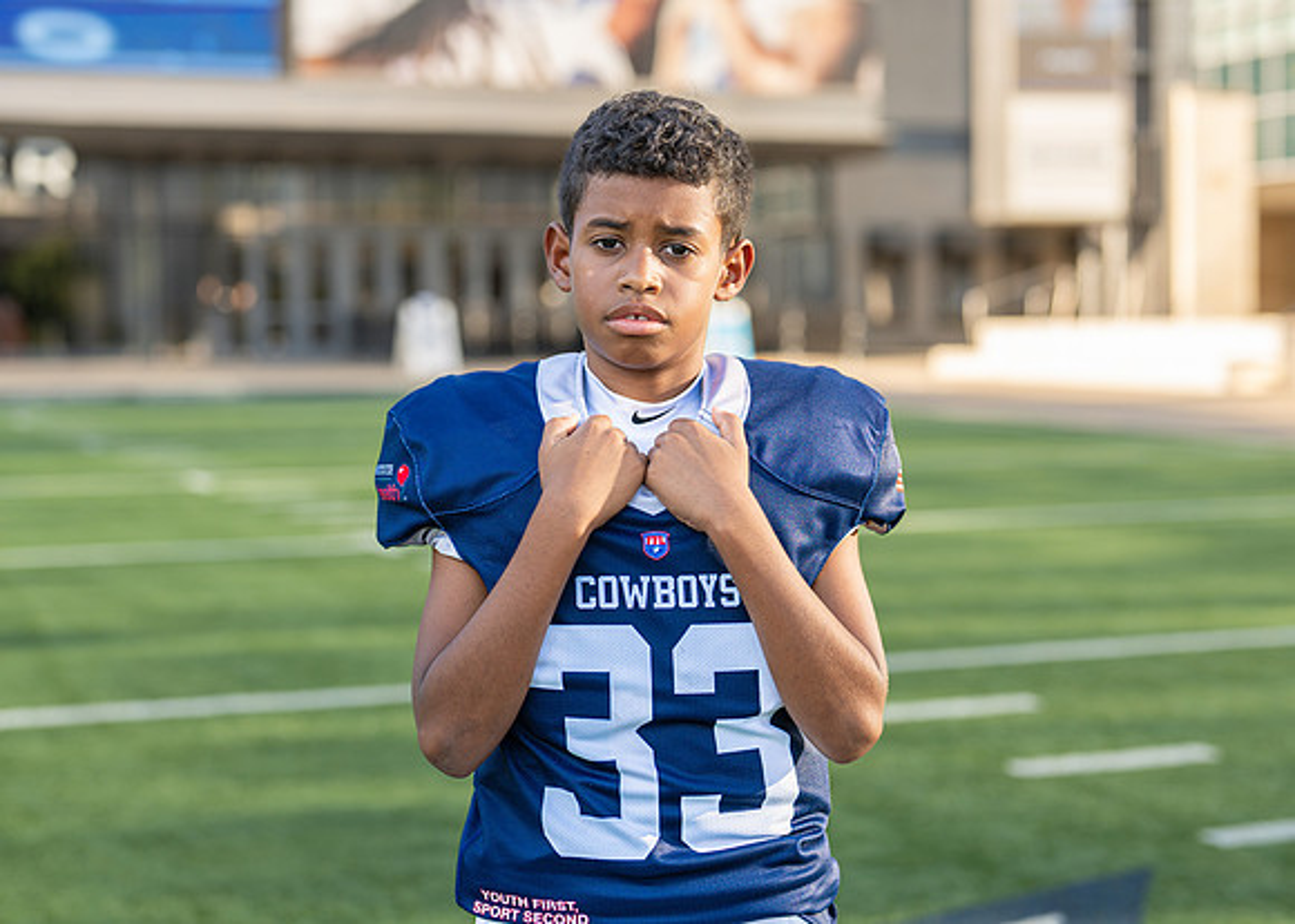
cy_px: 458
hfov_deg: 29.2
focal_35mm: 68
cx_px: 658
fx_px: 2487
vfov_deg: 21.1
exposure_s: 1/640
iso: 100
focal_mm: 50
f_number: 2
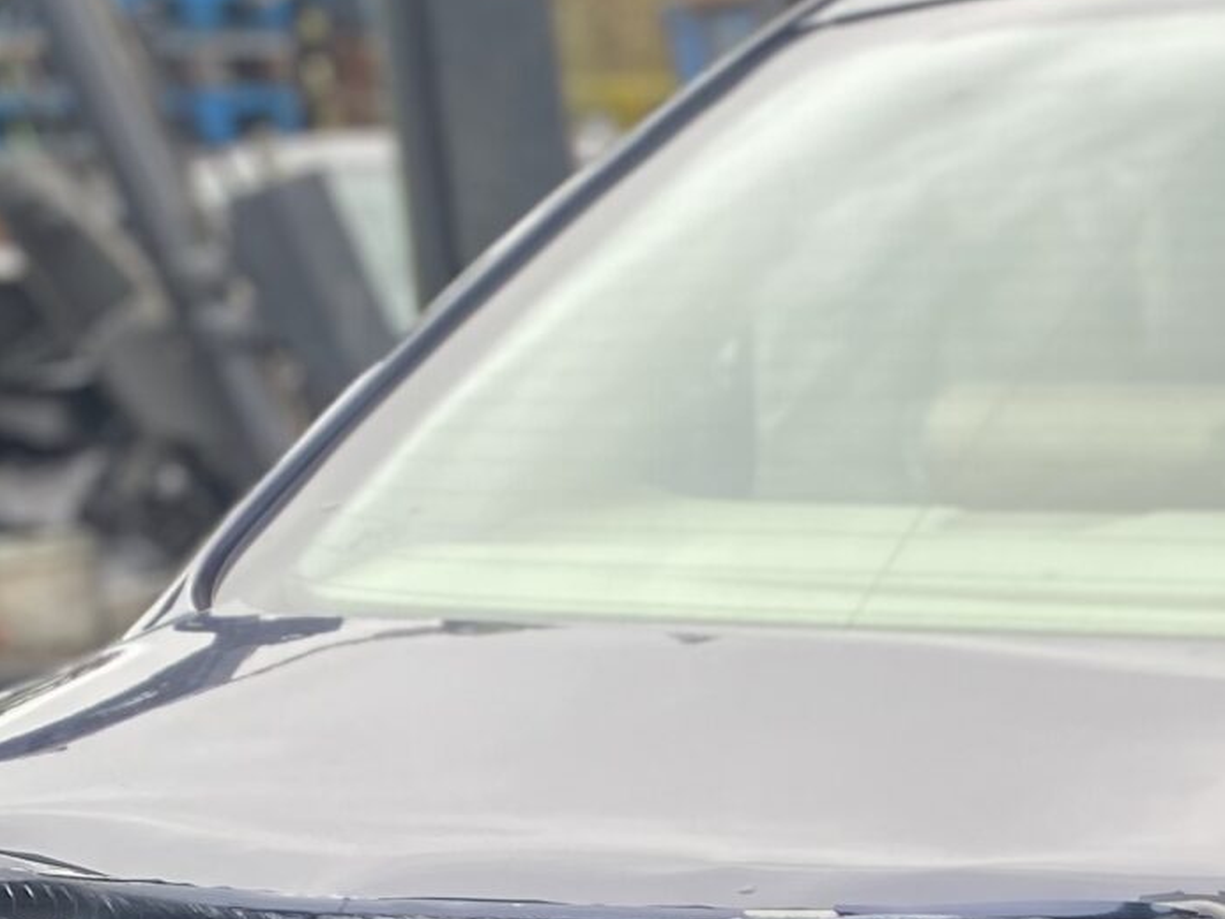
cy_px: 1621
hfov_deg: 19.1
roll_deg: +3.0
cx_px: 1524
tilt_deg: -22.4
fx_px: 3398
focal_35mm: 96
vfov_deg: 13.8
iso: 32
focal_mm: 4.25
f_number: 1.8
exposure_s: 1/158
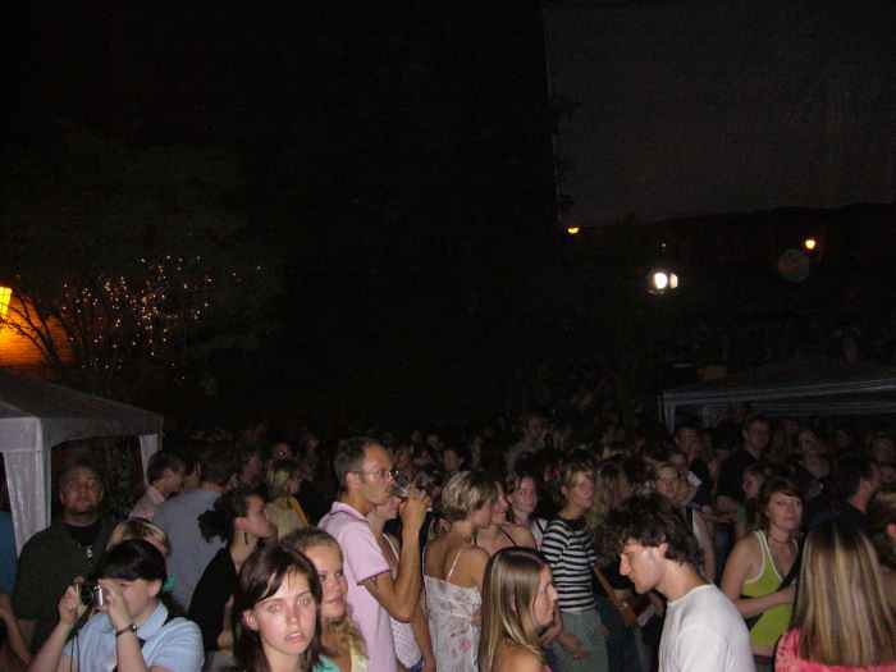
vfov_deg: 40.7
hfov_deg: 52.6
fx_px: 906
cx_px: 448
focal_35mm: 35
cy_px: 336
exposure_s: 1/60
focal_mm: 5.8
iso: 400
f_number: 2.8
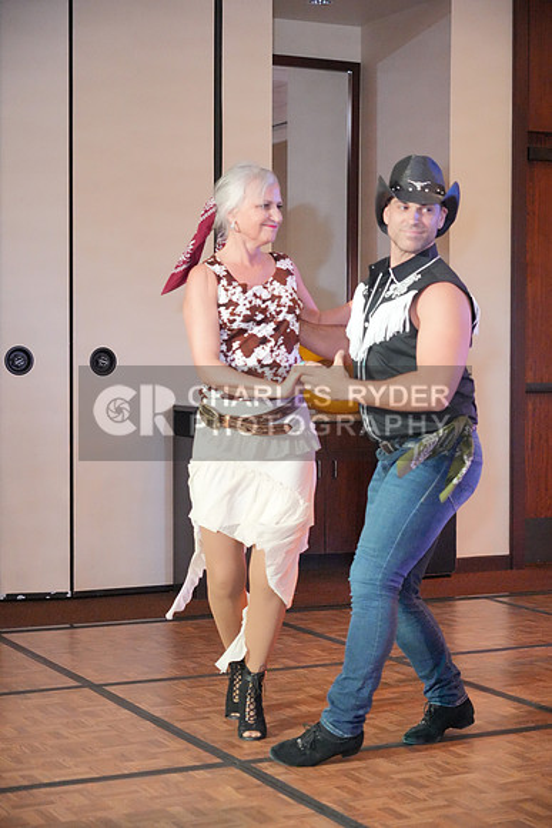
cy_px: 414
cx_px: 276
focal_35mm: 70
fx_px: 1609
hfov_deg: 19.5
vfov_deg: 28.8
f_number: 4
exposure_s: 1/400
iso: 12800
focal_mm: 70
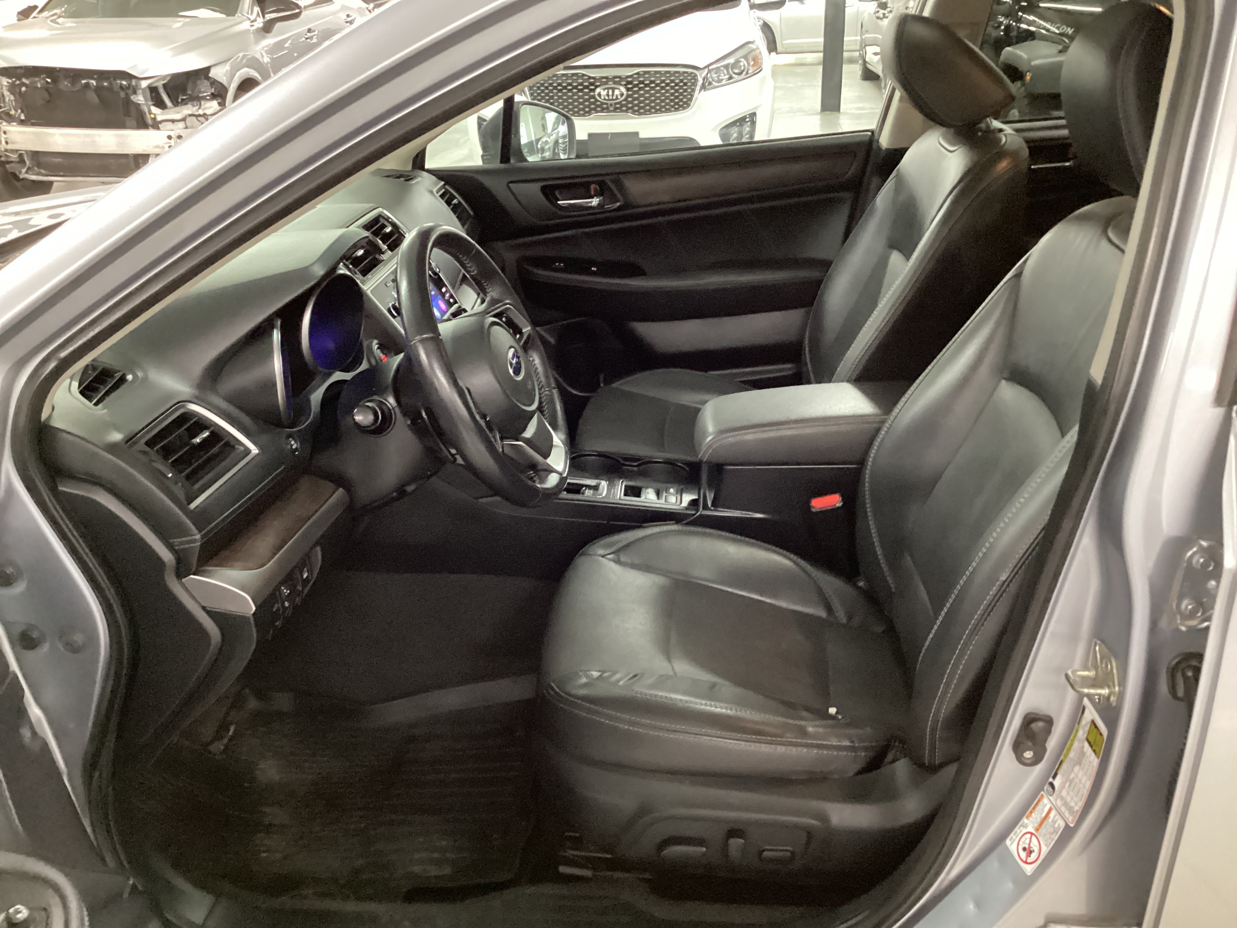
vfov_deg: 45.4
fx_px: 1108
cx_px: 618
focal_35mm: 31
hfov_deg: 58.4
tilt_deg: -25.5
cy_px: 464
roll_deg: +1.3
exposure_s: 1/20
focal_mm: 3.3
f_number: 2.4
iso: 640
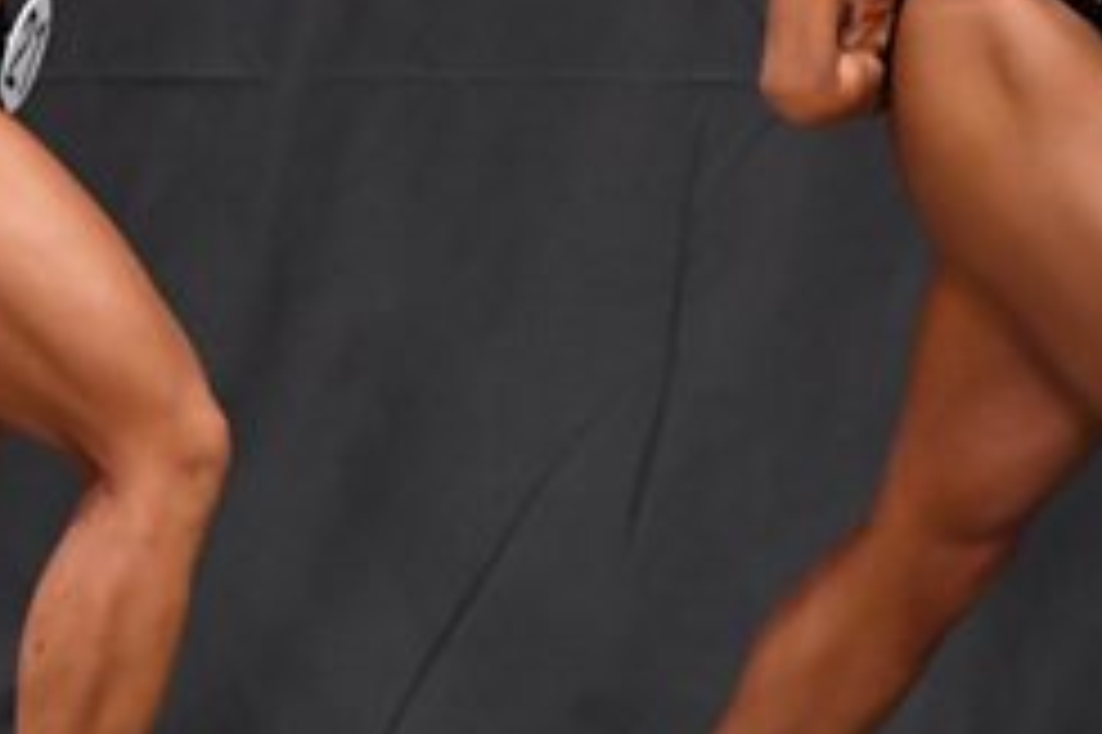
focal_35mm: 806
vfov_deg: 1.7
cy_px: -41
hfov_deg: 2.6
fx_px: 24655
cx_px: -119
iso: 5000
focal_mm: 170
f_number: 5.6
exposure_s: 1/400
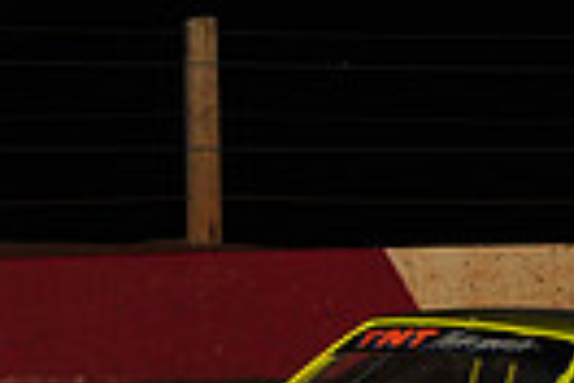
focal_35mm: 352
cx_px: 822
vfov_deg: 3.9
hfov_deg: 5.8
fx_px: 5612
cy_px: 379
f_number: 6.3
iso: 800
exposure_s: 1/320
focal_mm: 80
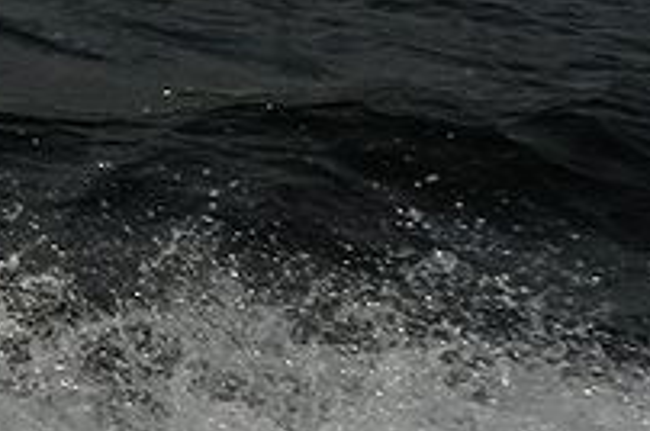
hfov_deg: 19.4
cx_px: -467
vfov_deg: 15.7
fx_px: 1496
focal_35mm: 83
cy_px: -98
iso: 160
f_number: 8
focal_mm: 4
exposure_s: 1/1000
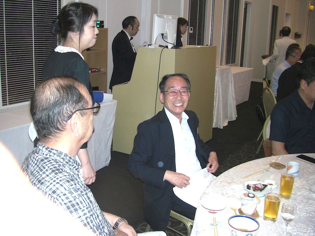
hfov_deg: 49.0
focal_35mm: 38
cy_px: 118
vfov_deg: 37.7
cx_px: 158
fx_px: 346
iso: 200
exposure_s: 1/60
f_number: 3.4
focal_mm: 6.3
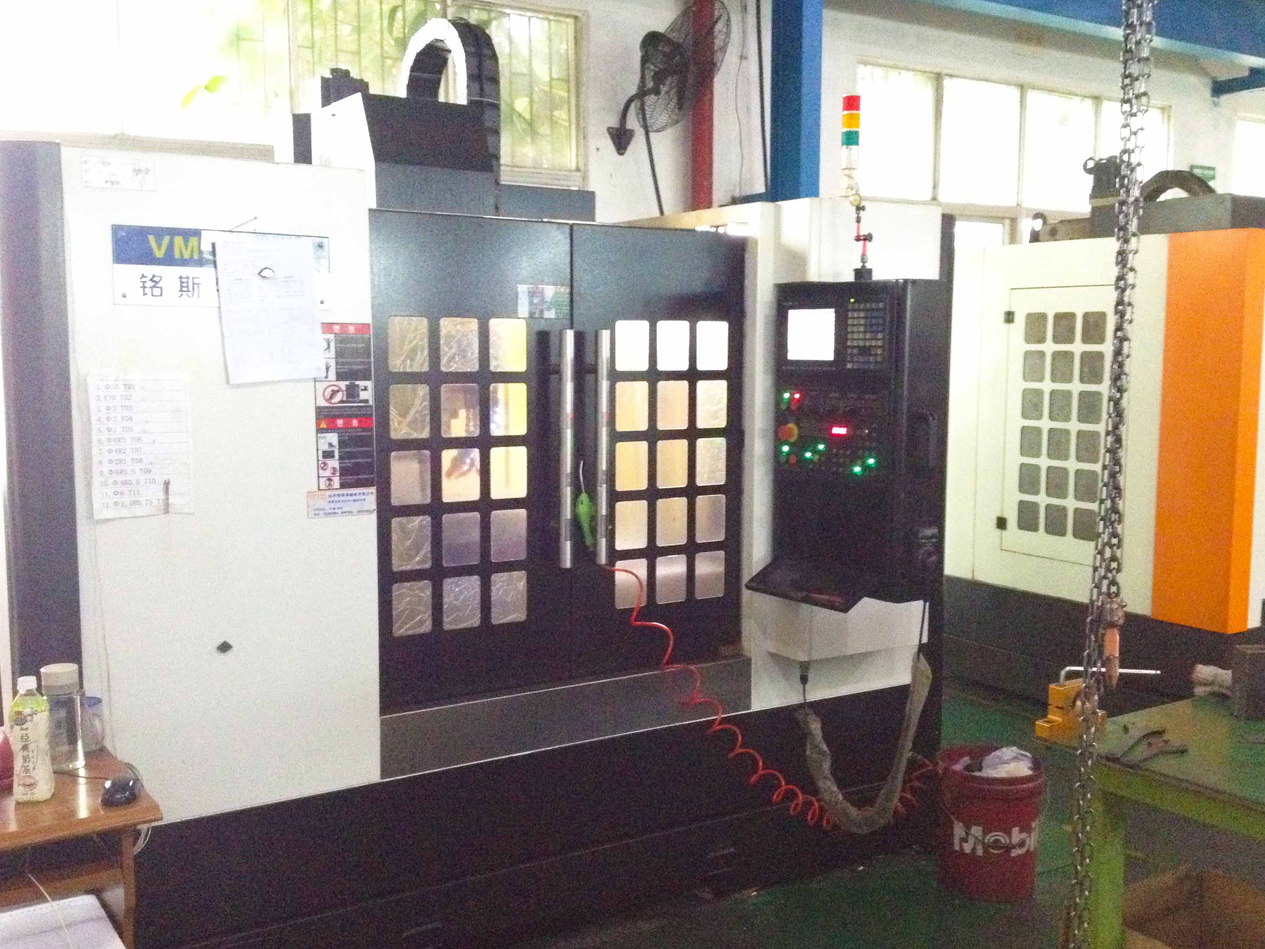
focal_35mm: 39
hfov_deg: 47.9
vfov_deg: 36.8
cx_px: 640
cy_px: 496
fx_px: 1425
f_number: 2.4
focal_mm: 4.28
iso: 640
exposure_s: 1/15
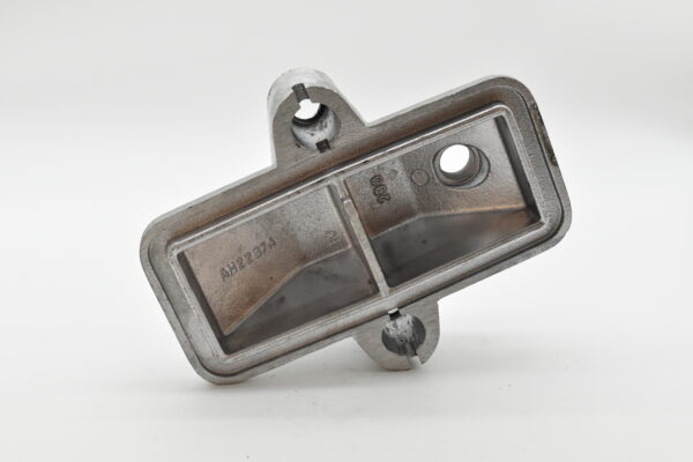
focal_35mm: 63
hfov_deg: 31.9
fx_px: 1213
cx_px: 346
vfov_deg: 21.6
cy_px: 231
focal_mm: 42
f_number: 8
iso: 1600
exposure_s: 1/1000
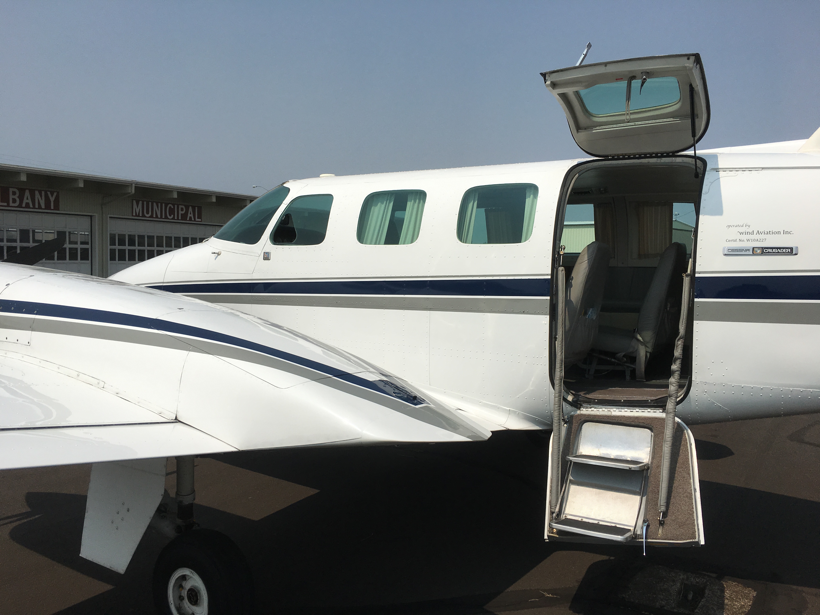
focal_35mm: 29
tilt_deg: -2.9
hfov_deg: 61.7
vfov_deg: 48.2
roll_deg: -2.0
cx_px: 410
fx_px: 687
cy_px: 308
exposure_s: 1/5128
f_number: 2.2
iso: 25
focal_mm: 4.15
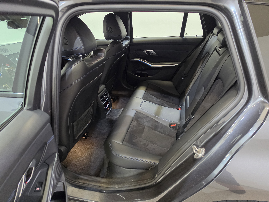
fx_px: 179
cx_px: 134
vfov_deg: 58.9
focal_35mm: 23
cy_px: 101
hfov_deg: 73.9
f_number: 1.4
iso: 800
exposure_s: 1/100
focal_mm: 6.5
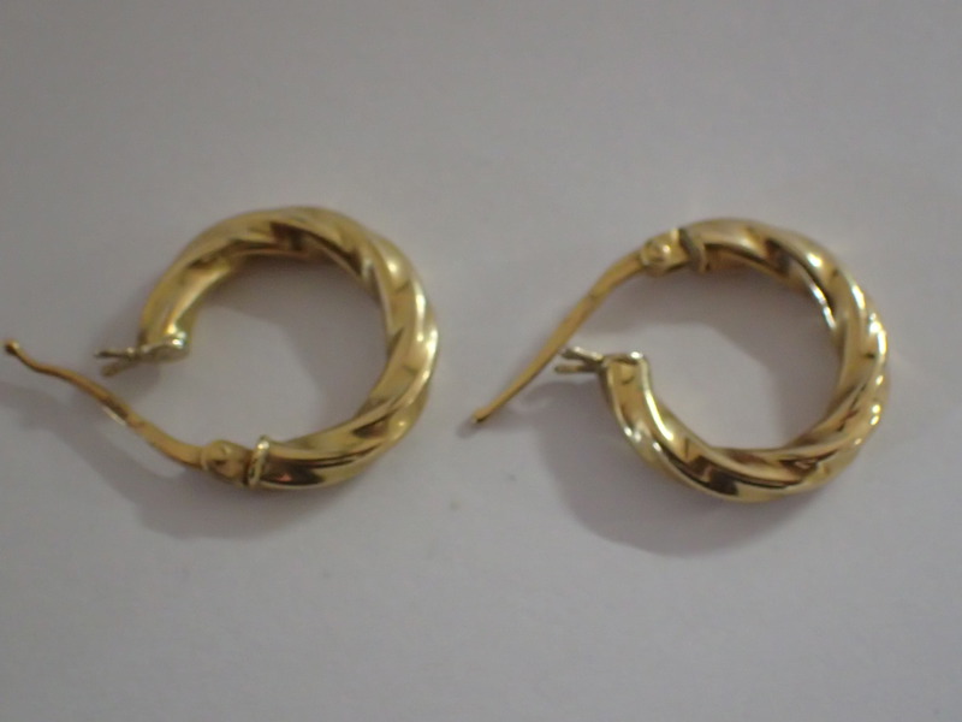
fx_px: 2362
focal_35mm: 85
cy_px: 361
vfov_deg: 17.4
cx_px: 481
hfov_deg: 23.0
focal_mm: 15.41
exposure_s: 1/25
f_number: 4.5
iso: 1600
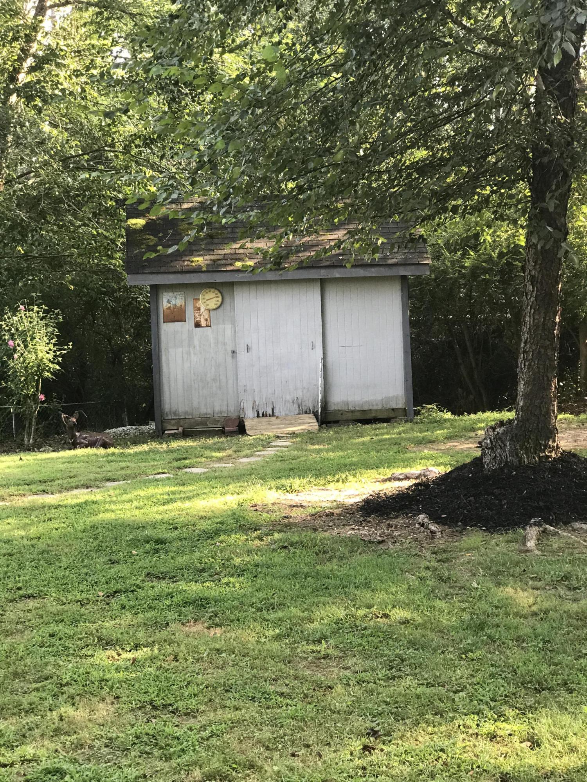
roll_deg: +0.8
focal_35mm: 57
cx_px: 294
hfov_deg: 25.7
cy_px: 391
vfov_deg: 33.8
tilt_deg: -4.7
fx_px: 1289
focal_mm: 6.6
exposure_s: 1/60
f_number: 2.8
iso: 50
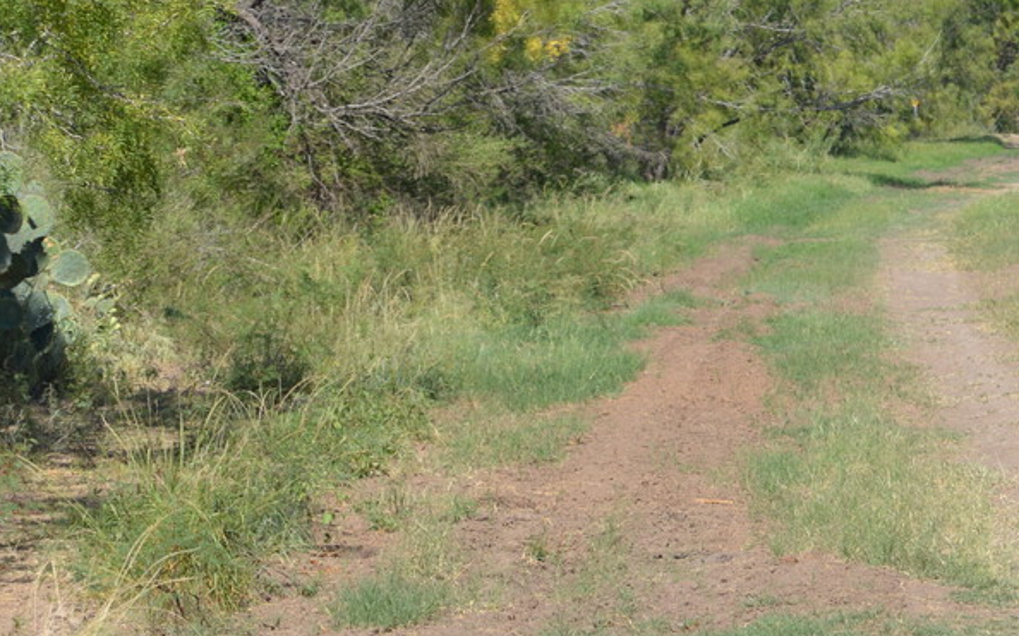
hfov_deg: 7.9
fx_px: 7330
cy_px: 156
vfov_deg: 5.0
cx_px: 1079
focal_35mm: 264
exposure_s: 1/250
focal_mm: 95
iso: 110
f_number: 8
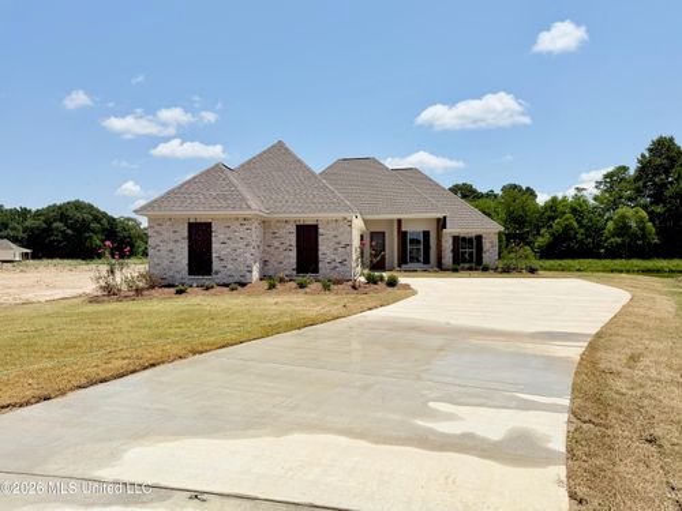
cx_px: 341
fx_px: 473
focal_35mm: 24
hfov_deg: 71.6
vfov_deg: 56.8
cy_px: 256
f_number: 1.78
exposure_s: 1/10309
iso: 80
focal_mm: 6.76
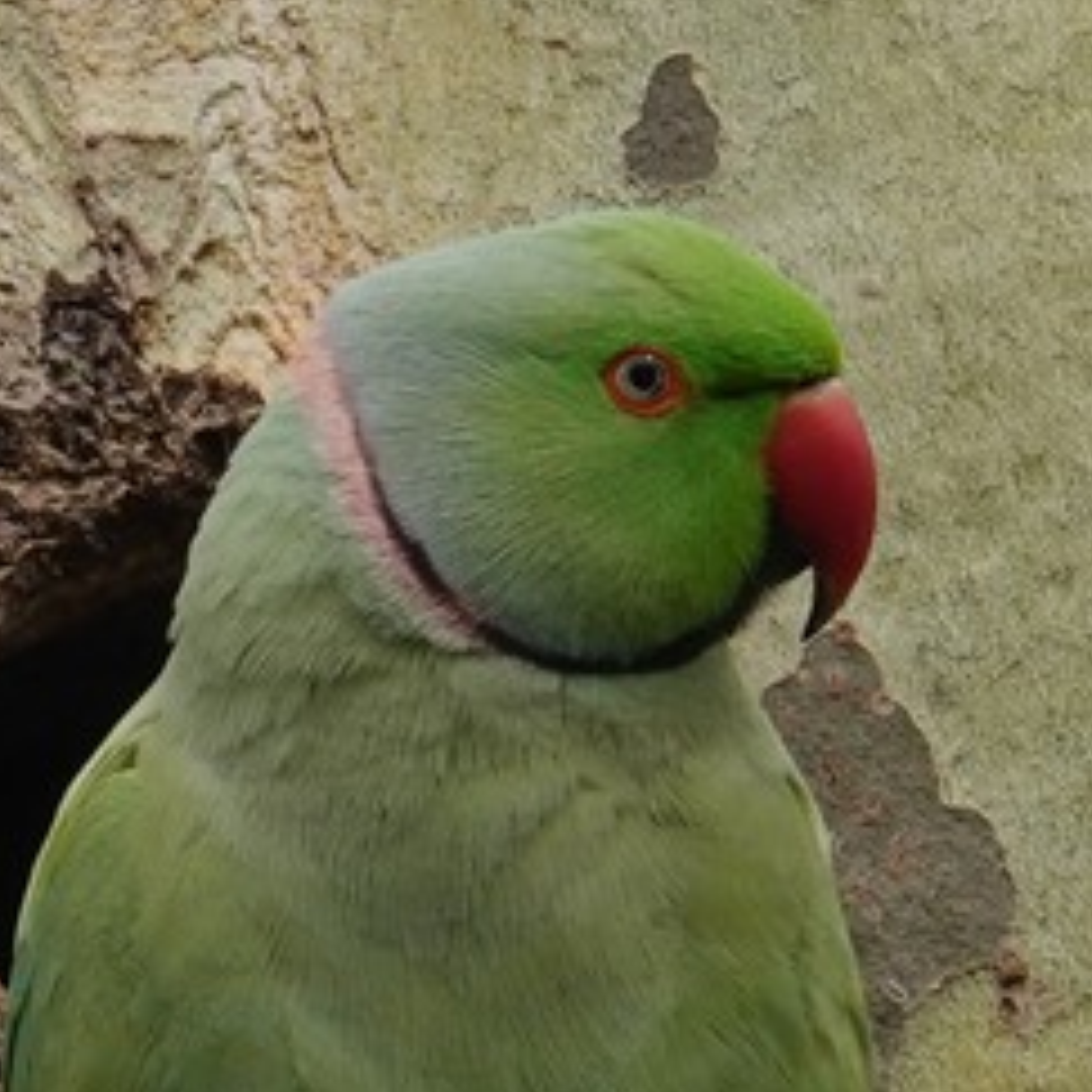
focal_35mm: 854
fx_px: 30480
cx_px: 458
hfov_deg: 2.1
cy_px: 512
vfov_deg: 2.1
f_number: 4
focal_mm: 218.32
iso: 100
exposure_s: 1/400
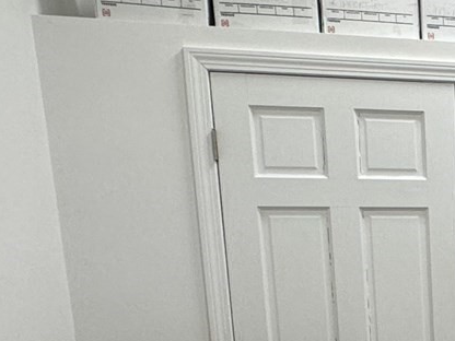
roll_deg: -0.3
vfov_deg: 20.1
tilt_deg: -12.7
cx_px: 653
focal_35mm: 69
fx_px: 907
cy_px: 401
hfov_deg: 23.4
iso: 160
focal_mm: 2.22
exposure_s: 1/120
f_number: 2.2
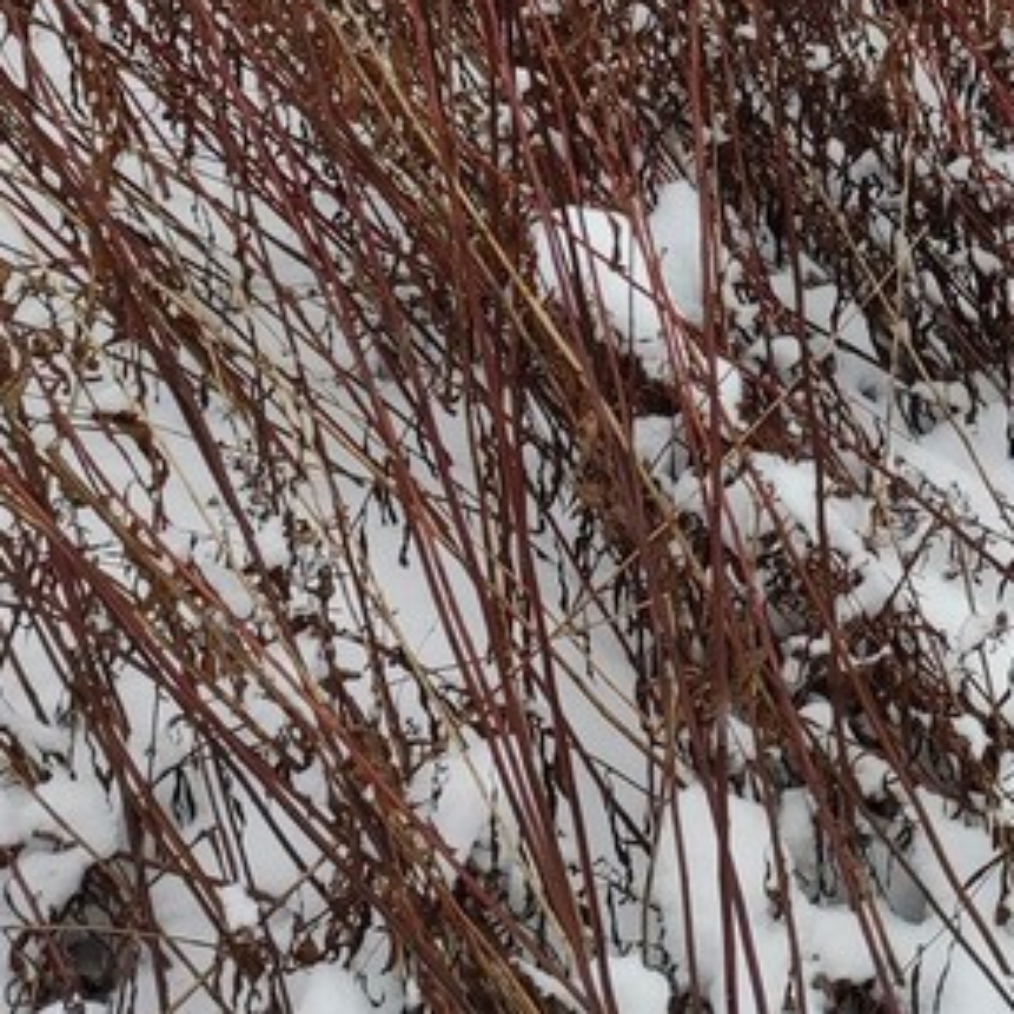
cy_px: -325
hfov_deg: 20.0
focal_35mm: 82
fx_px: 2718
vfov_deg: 19.4
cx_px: 1184
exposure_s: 1/353
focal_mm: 4.77
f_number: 1.75
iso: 112
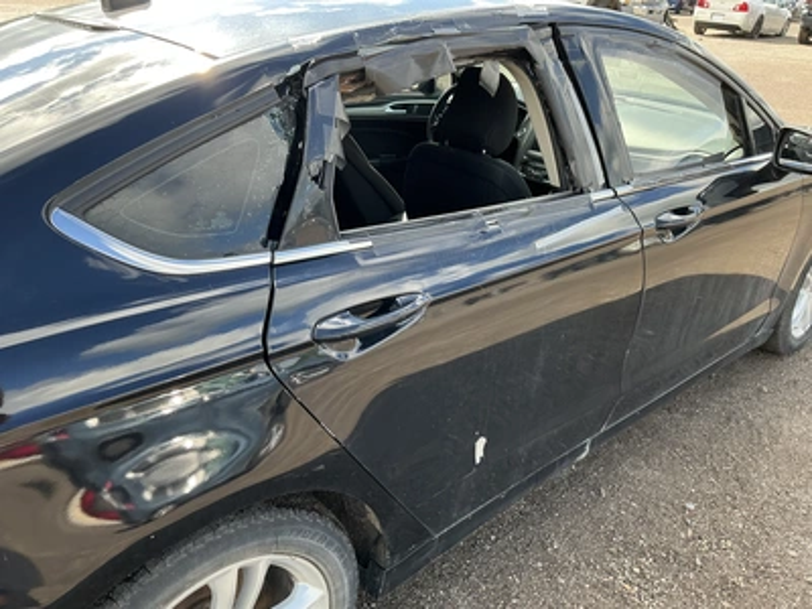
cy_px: 304
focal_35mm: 28
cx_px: 406
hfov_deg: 63.4
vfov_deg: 49.7
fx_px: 657
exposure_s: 1/172
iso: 25
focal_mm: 3
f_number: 1.8
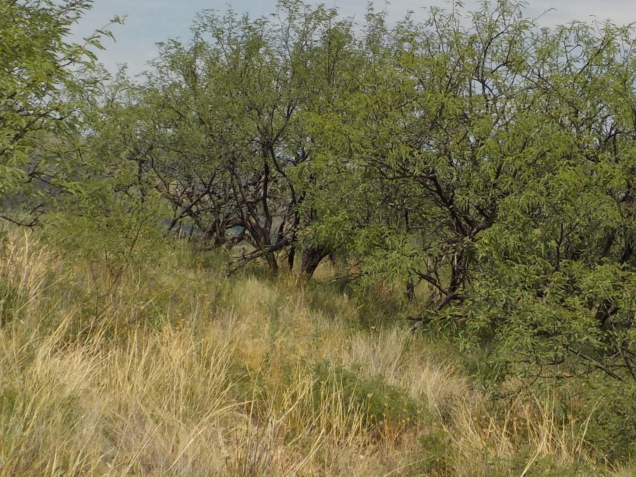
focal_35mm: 92
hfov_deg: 21.3
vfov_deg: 16.0
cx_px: 356
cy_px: 130
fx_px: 1690
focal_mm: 6.4
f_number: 4.2
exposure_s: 1/1250
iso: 125
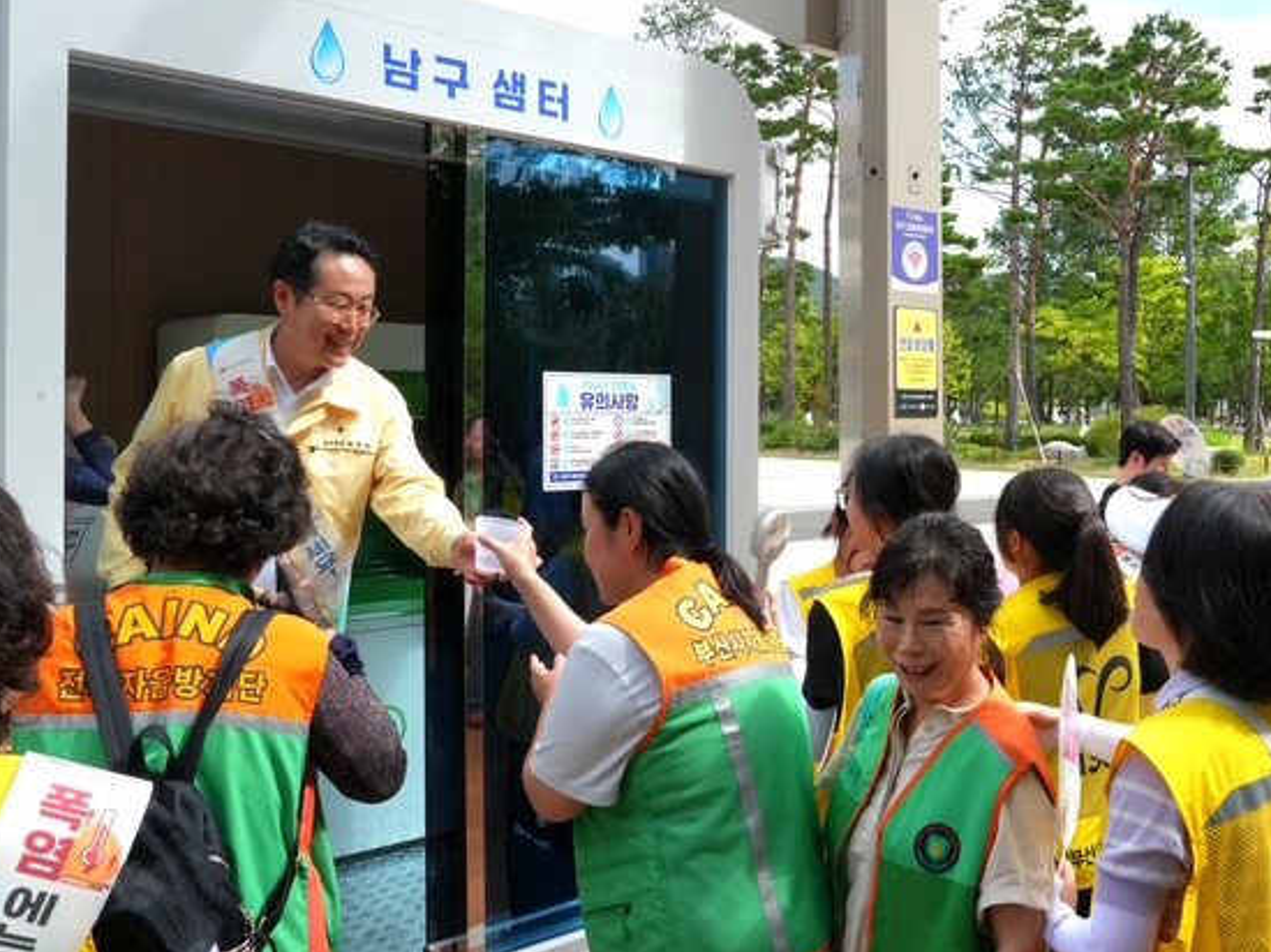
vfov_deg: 49.7
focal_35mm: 28
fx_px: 1028
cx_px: 647
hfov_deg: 63.5
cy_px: 471
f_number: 18
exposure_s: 1/400
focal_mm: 25
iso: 1000
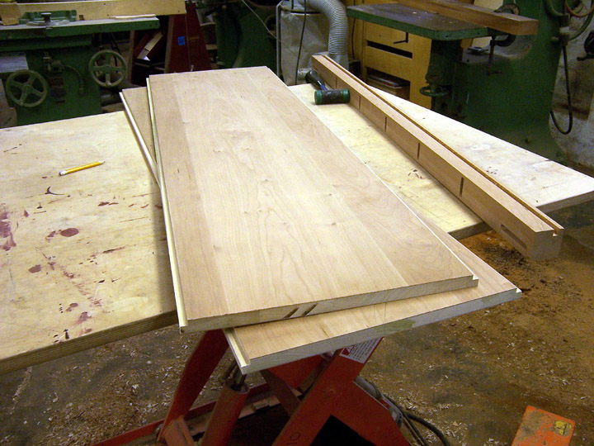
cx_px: 297
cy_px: 223
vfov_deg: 42.9
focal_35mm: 33
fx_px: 566
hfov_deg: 55.4
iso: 140
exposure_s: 1/30
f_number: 3.4
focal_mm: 5.5
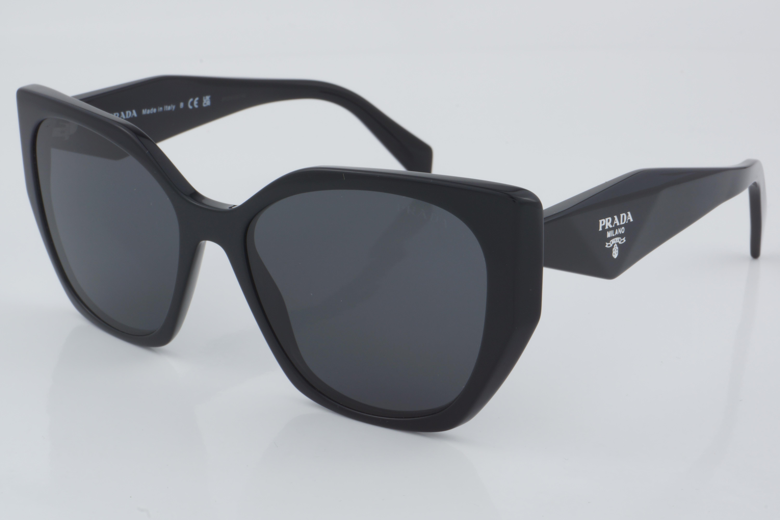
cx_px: 390
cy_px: 260
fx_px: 1625
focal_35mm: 75
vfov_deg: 18.2
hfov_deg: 27.0
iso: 100
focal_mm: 50
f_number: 32
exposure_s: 1/4
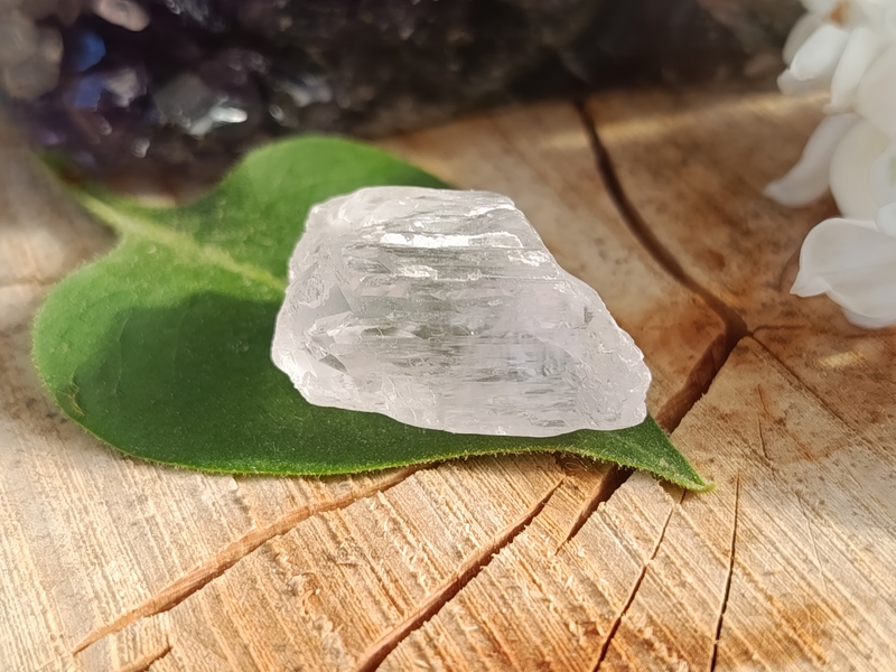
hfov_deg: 33.8
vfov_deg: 25.7
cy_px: 336
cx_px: 448
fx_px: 1475
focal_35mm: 57
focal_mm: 5.24
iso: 66
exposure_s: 1/100
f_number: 1.7
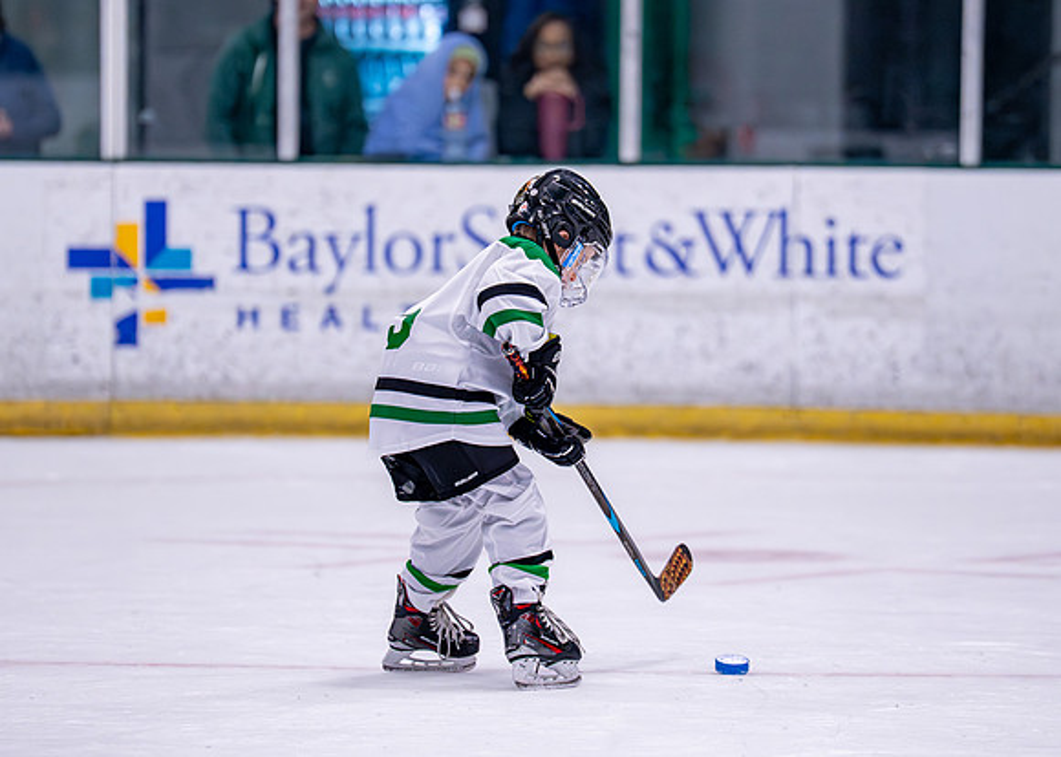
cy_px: 337
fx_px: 8612
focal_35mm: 286
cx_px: 518
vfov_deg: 5.0
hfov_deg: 7.0
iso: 2500
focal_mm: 200
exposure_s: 1/1250
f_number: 2.8
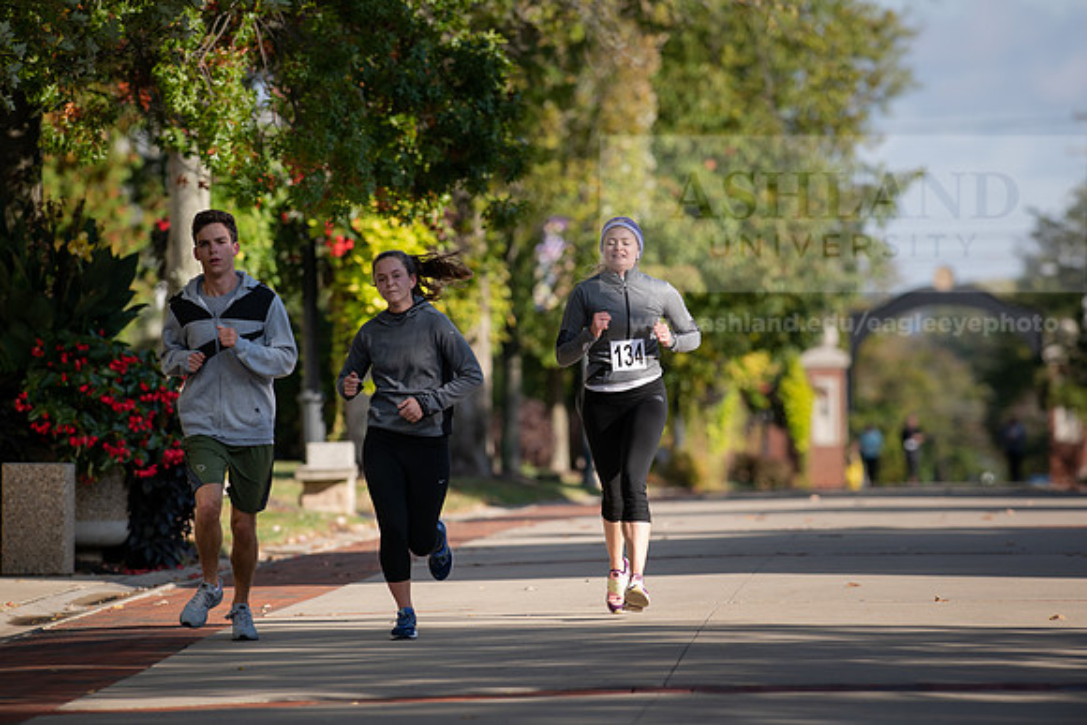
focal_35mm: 300
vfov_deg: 4.6
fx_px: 9060
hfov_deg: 6.9
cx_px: 544
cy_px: 362
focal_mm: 300
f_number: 5
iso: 200
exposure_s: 1/640
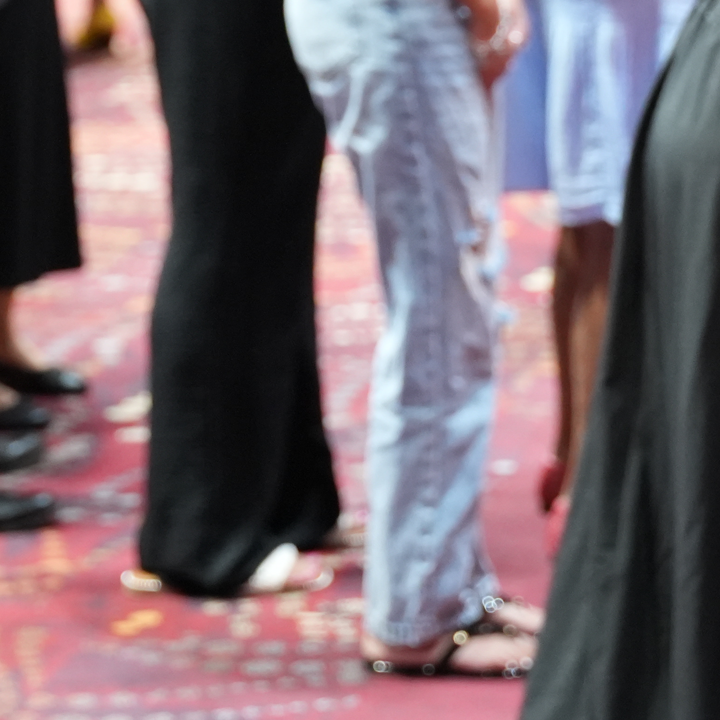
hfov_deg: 9.9
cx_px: 134
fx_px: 4131
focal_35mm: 176
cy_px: -280
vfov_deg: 9.7
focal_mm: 45.4
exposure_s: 1/50
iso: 2500
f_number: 2.8
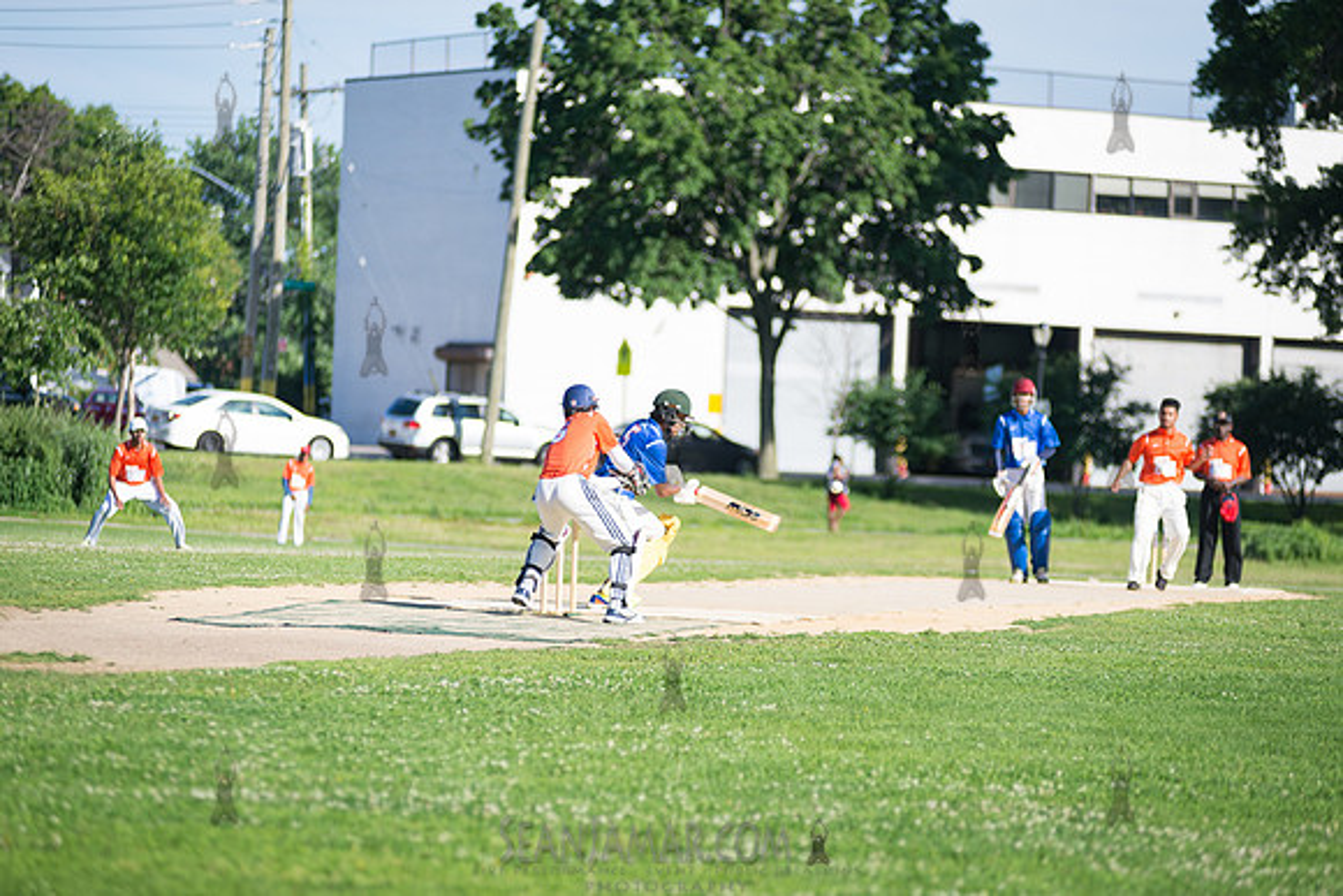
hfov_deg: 13.2
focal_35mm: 155
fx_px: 5783
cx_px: 672
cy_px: 448
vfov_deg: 8.9
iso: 200
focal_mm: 155
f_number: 2.8
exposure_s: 1/2000
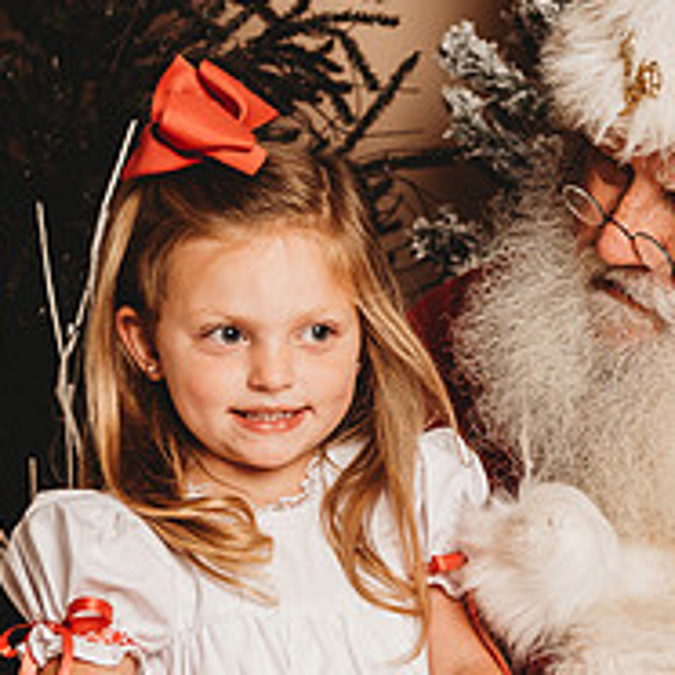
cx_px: 548
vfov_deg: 11.3
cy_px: 514
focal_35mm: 154
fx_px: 3397
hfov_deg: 11.3
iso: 100
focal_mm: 58
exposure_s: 1/160
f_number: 4
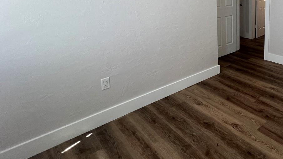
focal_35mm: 25
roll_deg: +0.5
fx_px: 188
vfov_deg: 43.1
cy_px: 24
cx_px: 235
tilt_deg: -12.3
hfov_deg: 65.7
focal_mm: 1.57
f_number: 1.8
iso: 64
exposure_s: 1/120
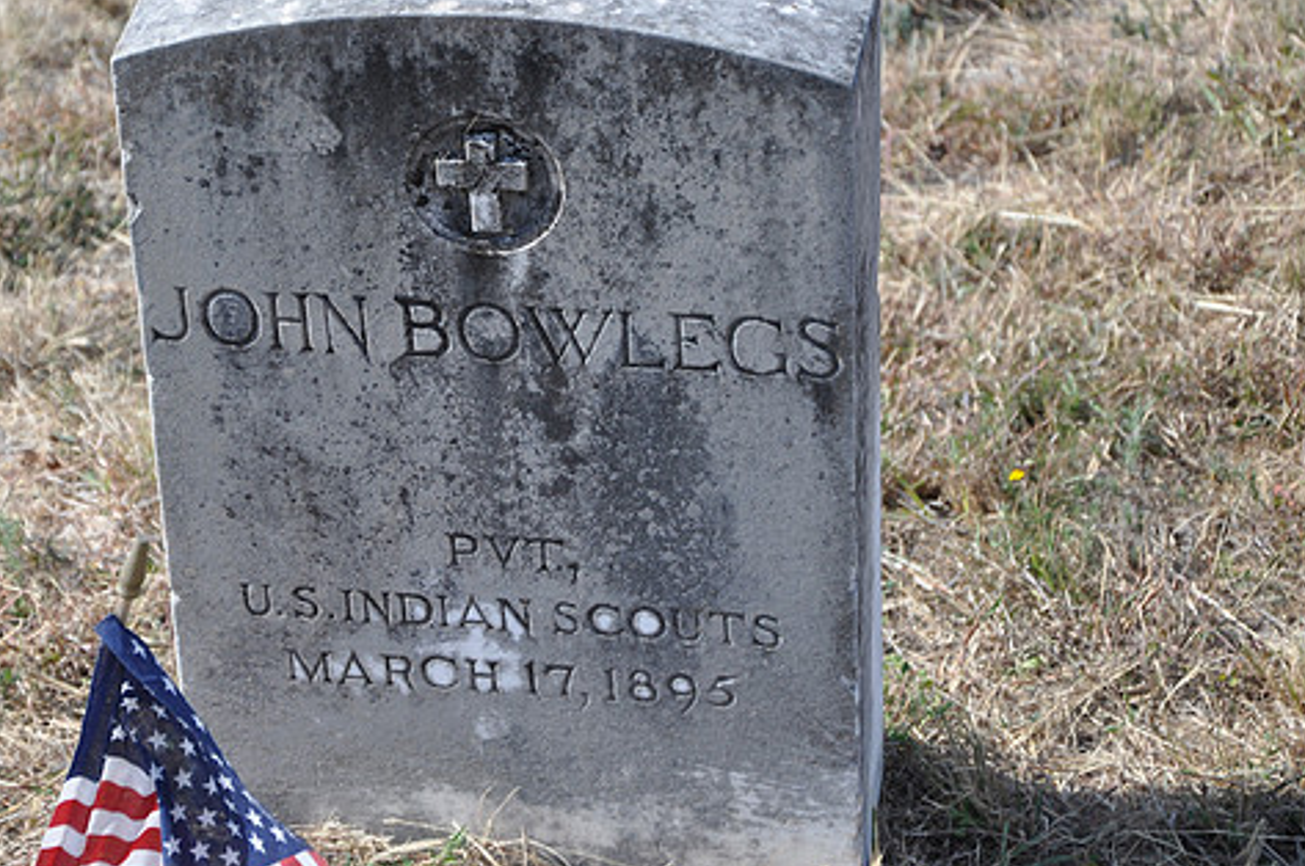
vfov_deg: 9.3
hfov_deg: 14.0
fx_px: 5321
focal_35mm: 147
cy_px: 437
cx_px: 532
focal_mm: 80
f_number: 6.3
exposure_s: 1/160
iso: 200
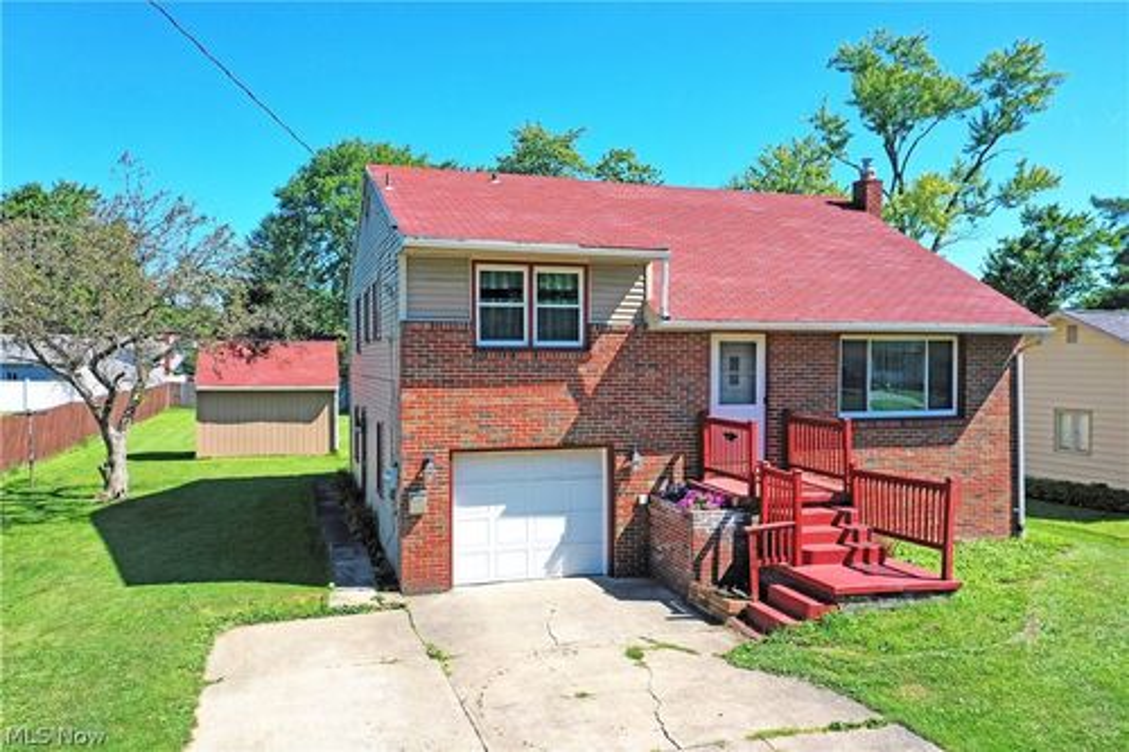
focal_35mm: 28
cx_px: 564
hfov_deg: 65.5
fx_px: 878
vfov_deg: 46.4
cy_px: 376
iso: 100
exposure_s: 1/500
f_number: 5.6
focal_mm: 10.26
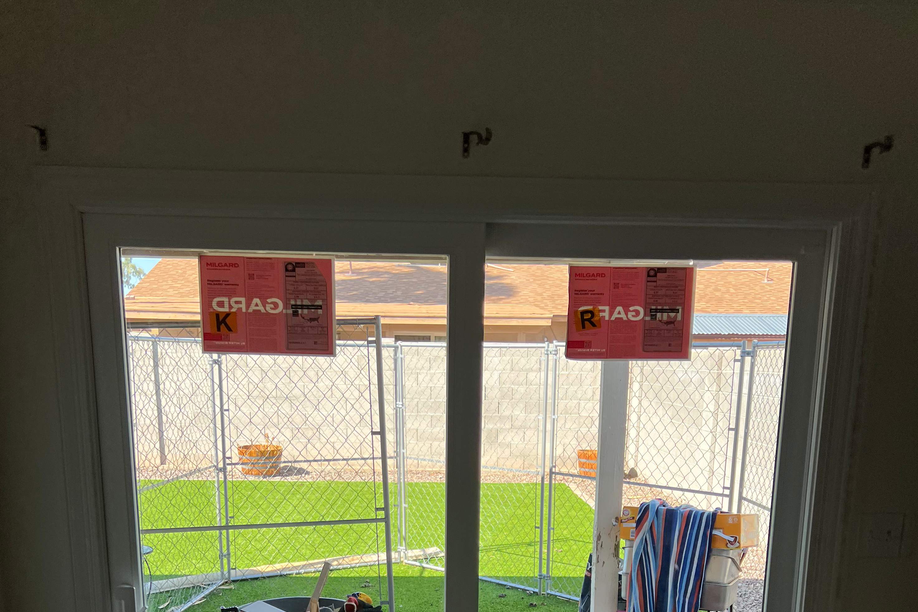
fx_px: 943
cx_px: 461
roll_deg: -1.6
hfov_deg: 51.9
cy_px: 572
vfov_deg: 33.7
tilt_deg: -10.7
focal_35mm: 37
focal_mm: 5.7
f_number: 1.5
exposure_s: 1/464
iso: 50
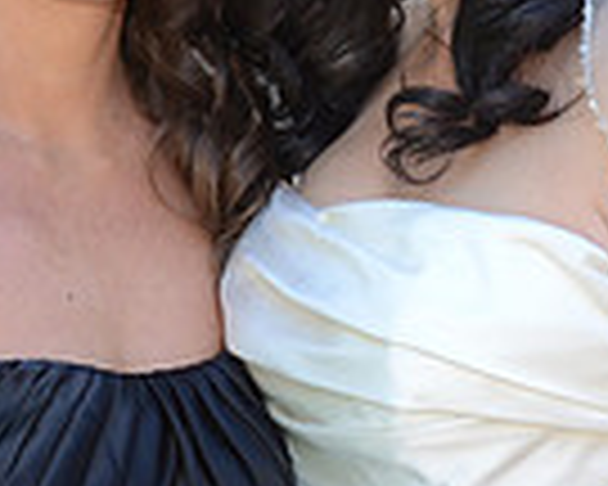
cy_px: 243
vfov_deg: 6.8
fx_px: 4121
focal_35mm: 229
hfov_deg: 8.4
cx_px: 212
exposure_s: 1/100
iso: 500
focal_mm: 38
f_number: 6.3
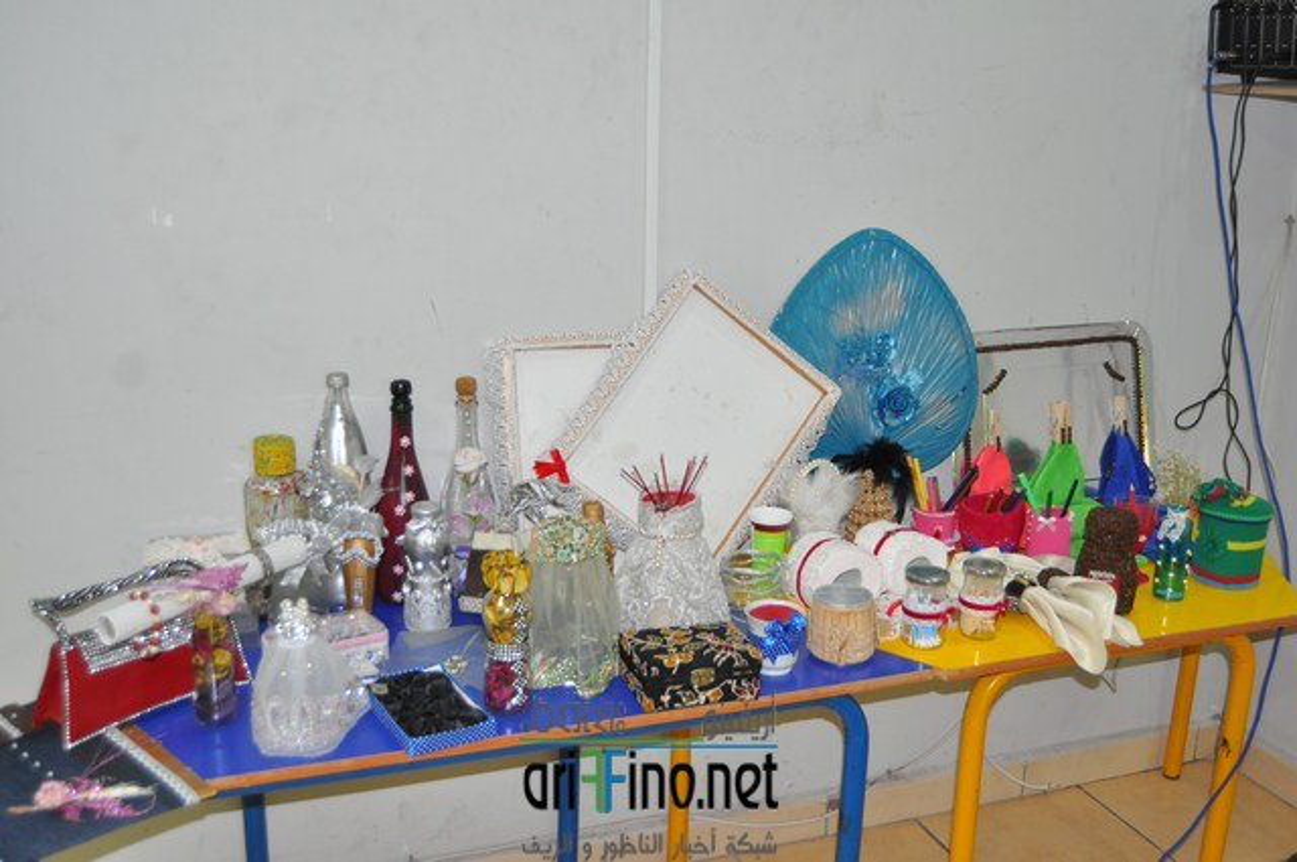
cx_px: 648
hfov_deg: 49.6
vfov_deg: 34.1
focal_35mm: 39
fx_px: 1403
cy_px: 431
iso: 800
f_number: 4
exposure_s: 1/60
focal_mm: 26
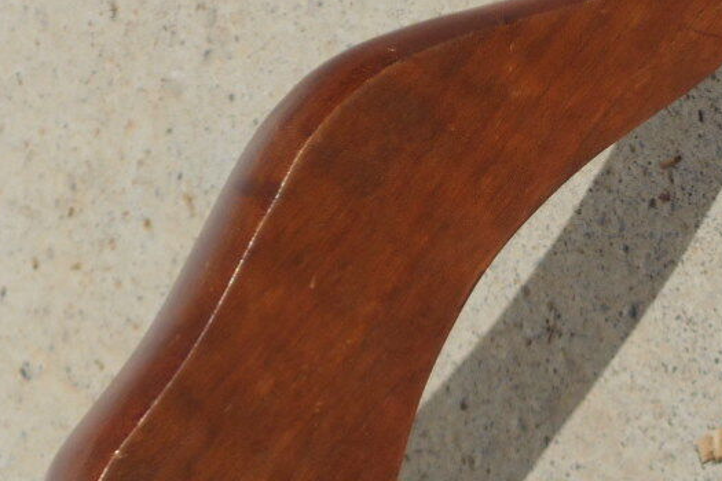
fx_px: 6297
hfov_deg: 6.6
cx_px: 517
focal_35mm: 314
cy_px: 525
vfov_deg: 4.4
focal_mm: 17.6
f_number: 5.5
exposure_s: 1/640
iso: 80
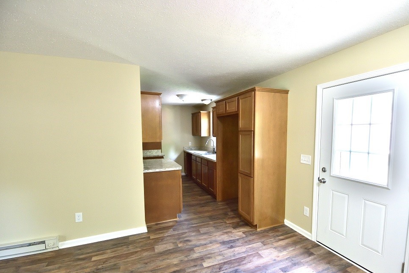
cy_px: 144
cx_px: 210
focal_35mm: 16
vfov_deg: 73.7
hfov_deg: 96.7
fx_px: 182
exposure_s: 1/125
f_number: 4
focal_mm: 15
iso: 1600
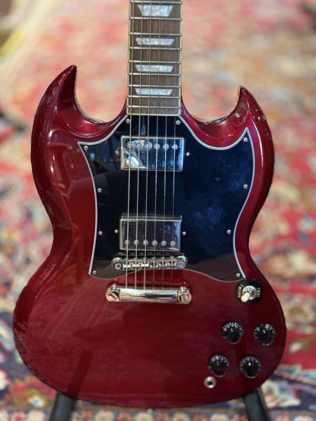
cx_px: 158
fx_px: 584
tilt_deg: -32.2
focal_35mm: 48
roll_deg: +0.4
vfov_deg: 39.7
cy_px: 210
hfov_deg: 30.3
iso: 640
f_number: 1.78
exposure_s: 1/24
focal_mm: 6.76
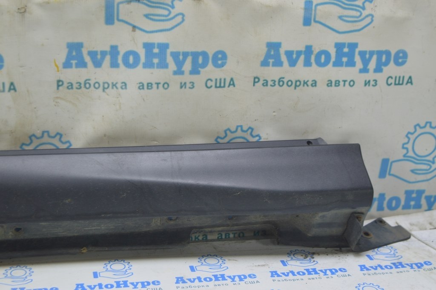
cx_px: 218
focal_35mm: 63
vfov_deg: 21.5
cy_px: 145
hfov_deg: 31.9
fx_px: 762
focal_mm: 42
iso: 400
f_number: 5.6
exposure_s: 1/20
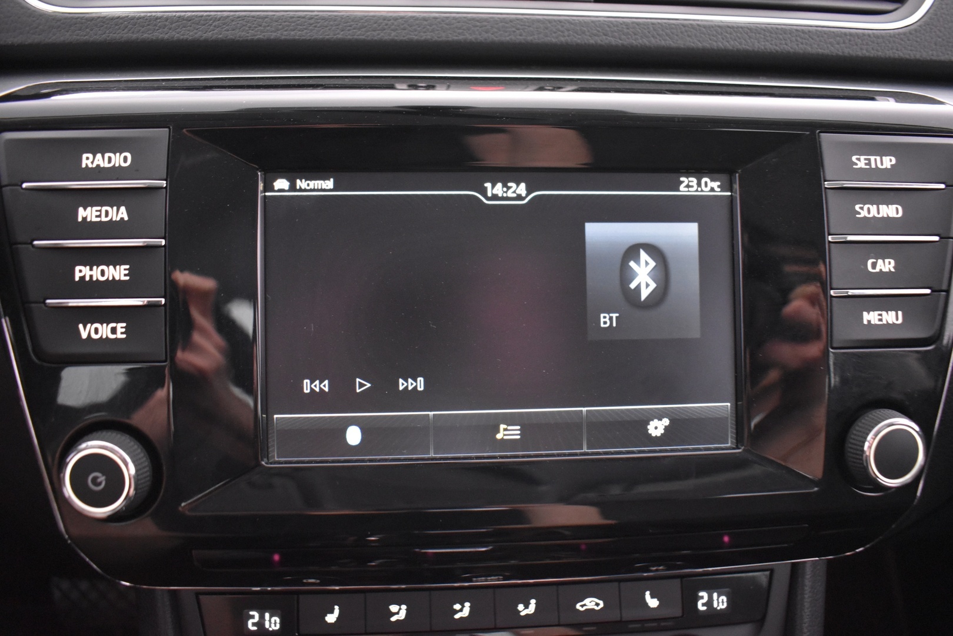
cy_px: 318
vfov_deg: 47.9
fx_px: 715
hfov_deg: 67.4
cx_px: 476
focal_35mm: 27
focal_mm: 18
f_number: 3.5
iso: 3200
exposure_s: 1/10
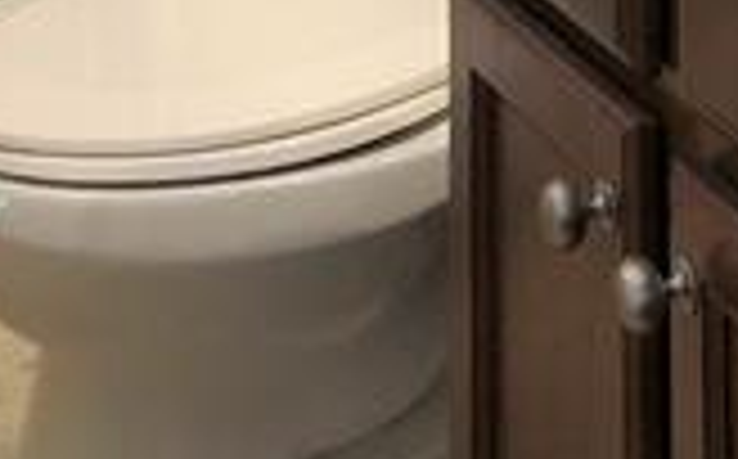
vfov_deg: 7.5
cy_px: -1161
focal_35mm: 139
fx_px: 2792
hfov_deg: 15.0
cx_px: 554
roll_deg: +1.2
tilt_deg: +5.1
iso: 40
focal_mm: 3.99
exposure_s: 1/17
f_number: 1.8
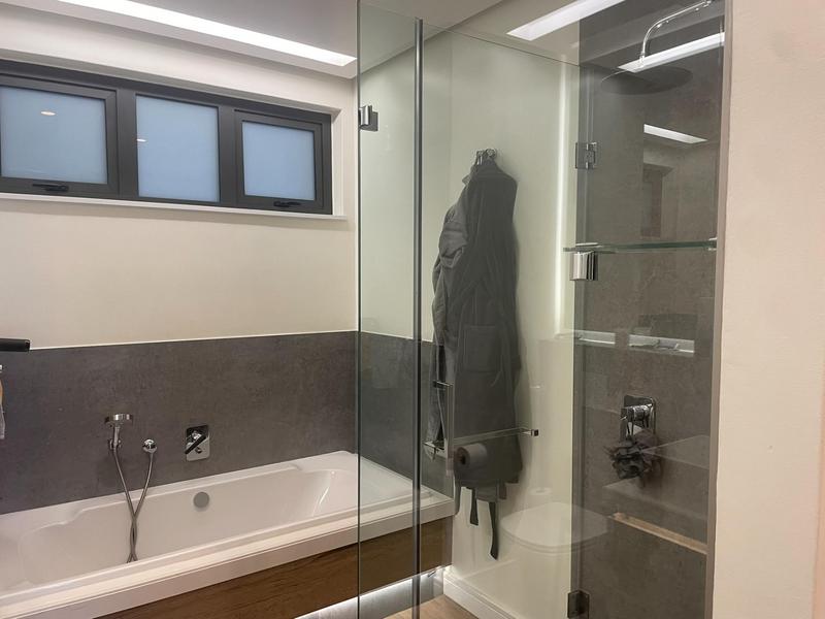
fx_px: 620
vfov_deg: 53.1
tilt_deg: -2.6
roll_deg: +0.0
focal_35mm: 26
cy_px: 310
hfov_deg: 67.3
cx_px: 412
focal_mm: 4.2
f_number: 1.6
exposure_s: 1/50
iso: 80
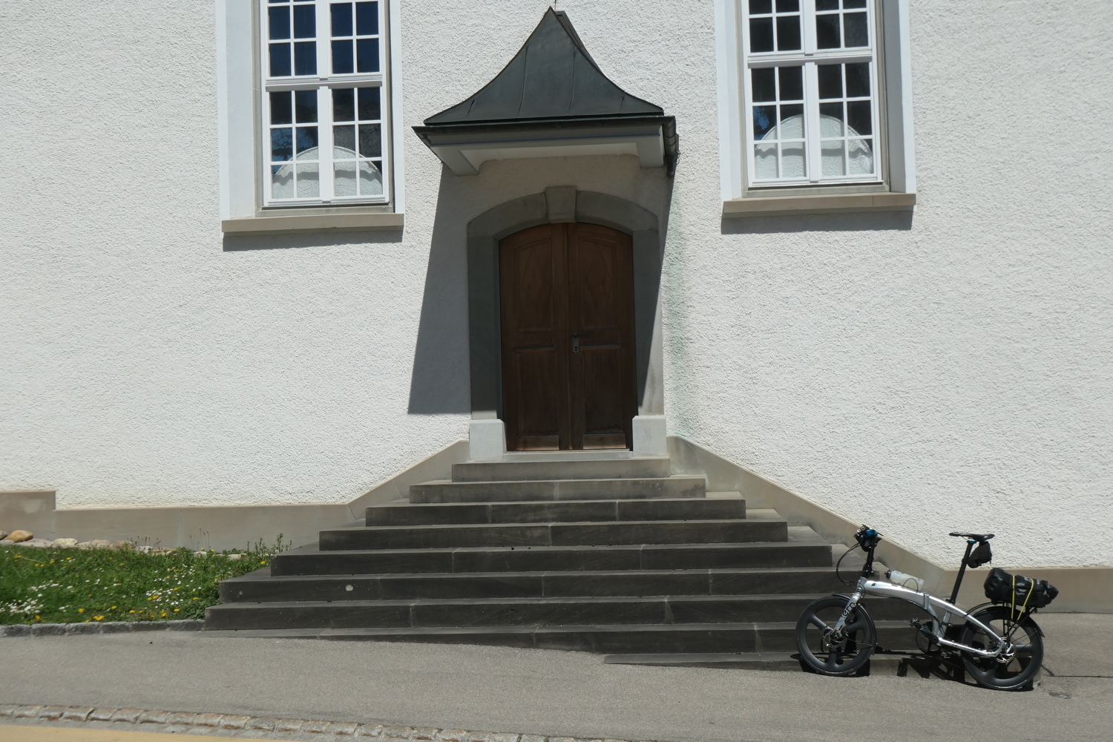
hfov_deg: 42.7
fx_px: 1422
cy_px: 371
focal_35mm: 46
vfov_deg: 29.2
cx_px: 556
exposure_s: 1/1000
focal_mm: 16.7
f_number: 8
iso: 200
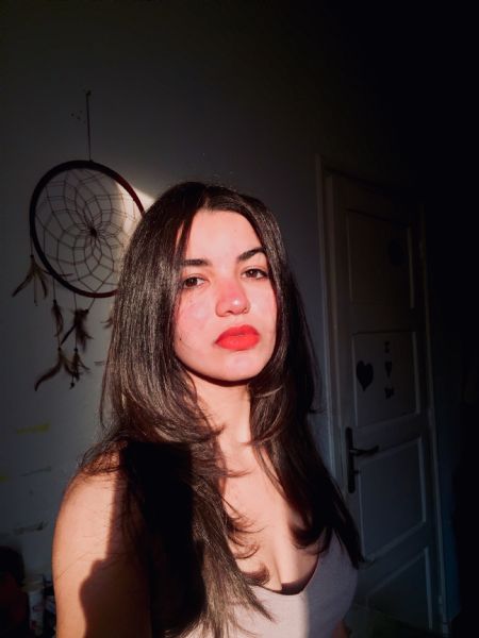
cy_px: 319
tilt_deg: +0.8
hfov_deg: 48.2
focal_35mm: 29
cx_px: 240
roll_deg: +2.3
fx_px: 535
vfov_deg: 61.7
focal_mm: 4.15
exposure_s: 1/100
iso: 50
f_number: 2.2
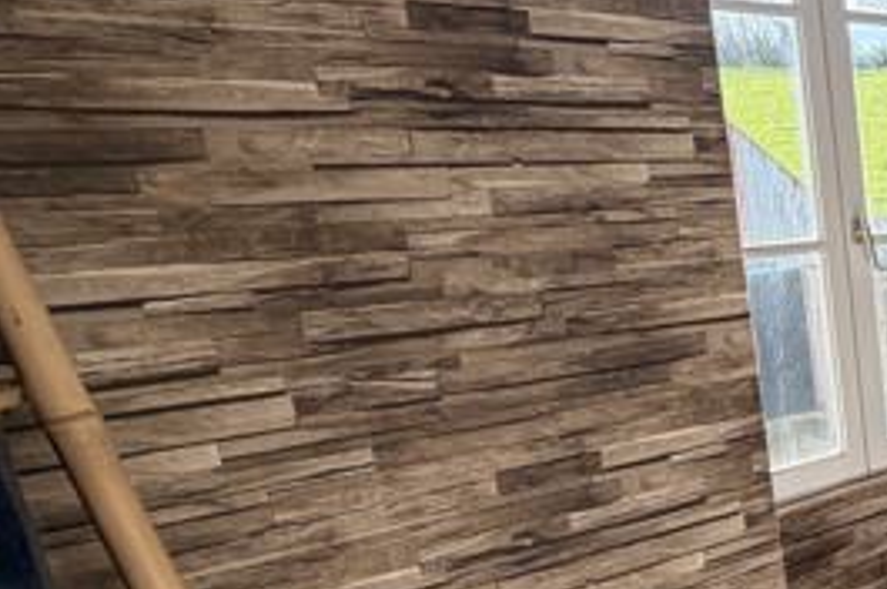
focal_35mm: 44
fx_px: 1083
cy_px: 398
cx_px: 1336
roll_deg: -0.2
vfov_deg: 30.2
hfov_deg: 28.5
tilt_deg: -14.5
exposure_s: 1/223
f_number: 2.2
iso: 50
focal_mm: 2.22
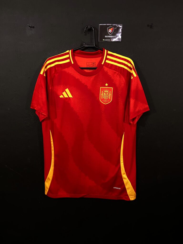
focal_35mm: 26
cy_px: 122
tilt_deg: -9.0
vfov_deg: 67.3
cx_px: 92
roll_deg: +0.0
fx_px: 183
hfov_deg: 53.1
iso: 250
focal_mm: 4.25
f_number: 1.8
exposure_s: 1/60
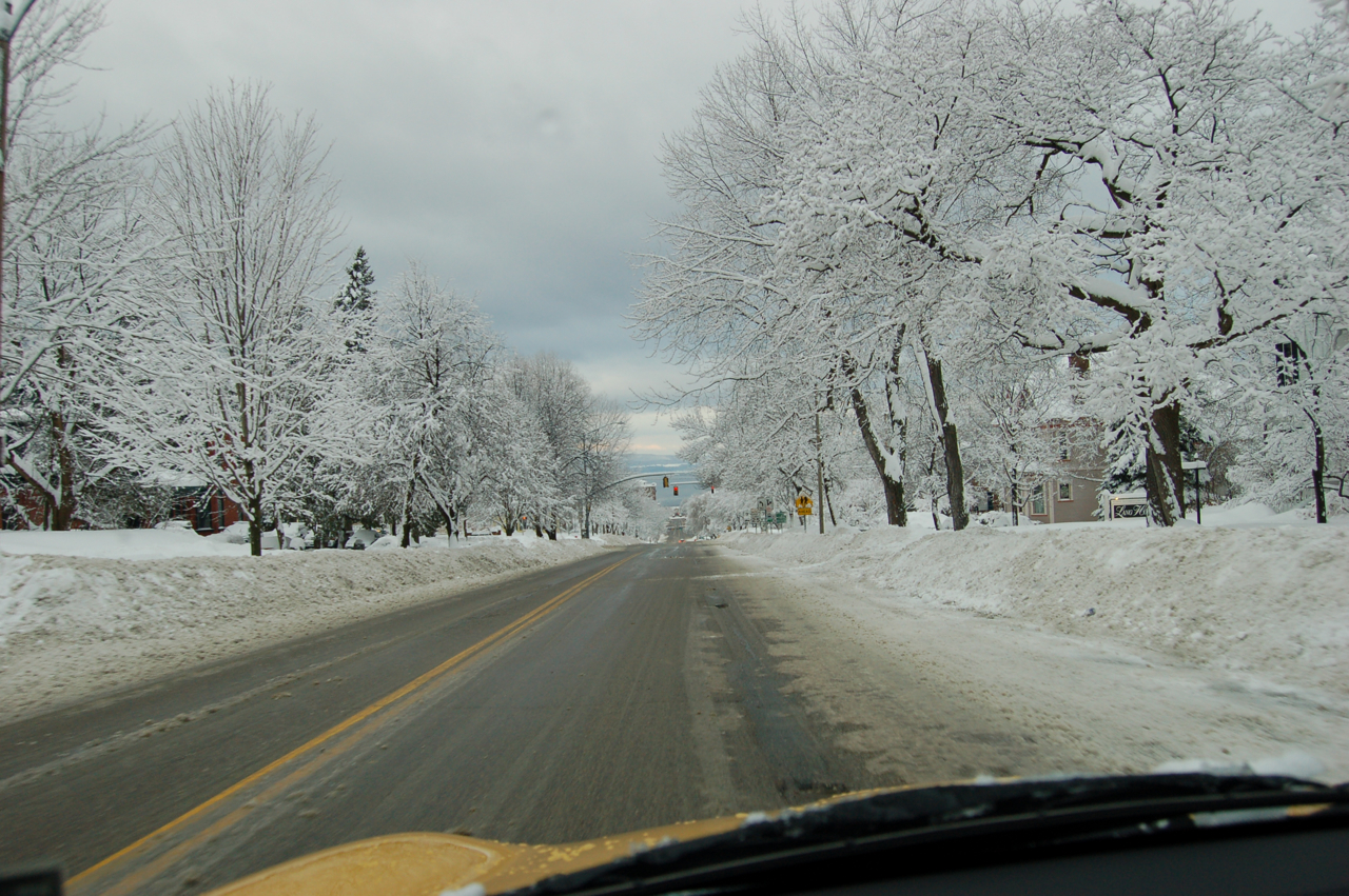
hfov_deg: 67.4
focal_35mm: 27
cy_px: 448
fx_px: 1011
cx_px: 674
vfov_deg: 47.8
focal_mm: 18
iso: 400
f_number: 5.6
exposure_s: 1/125
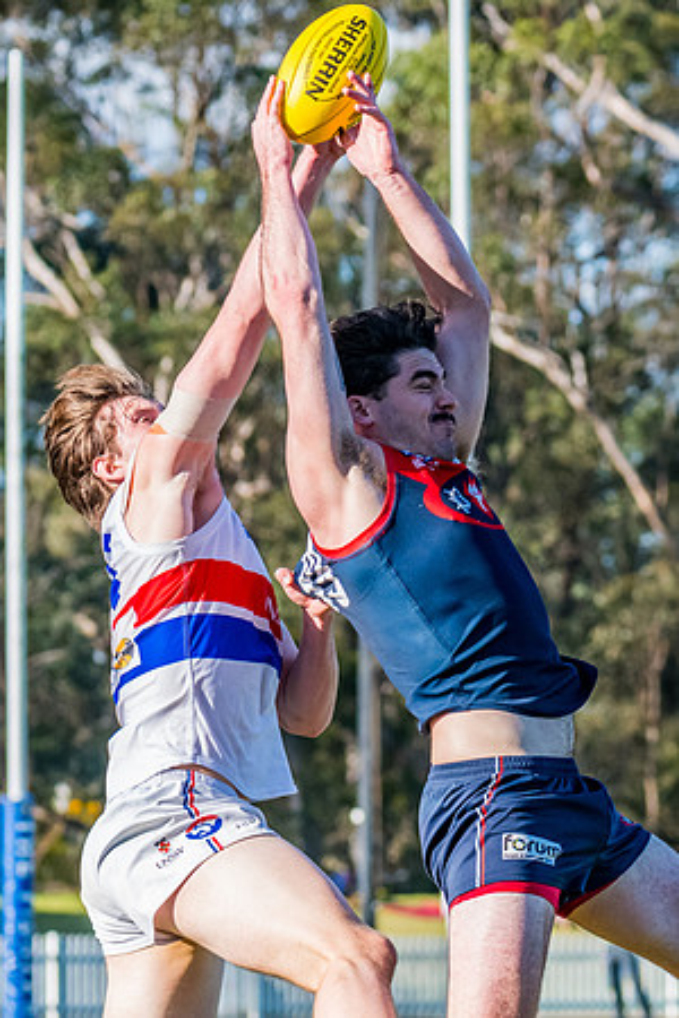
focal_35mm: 319
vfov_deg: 6.5
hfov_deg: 4.3
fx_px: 9010
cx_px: 380
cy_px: 618
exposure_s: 1/1600
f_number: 8
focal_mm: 170
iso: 800
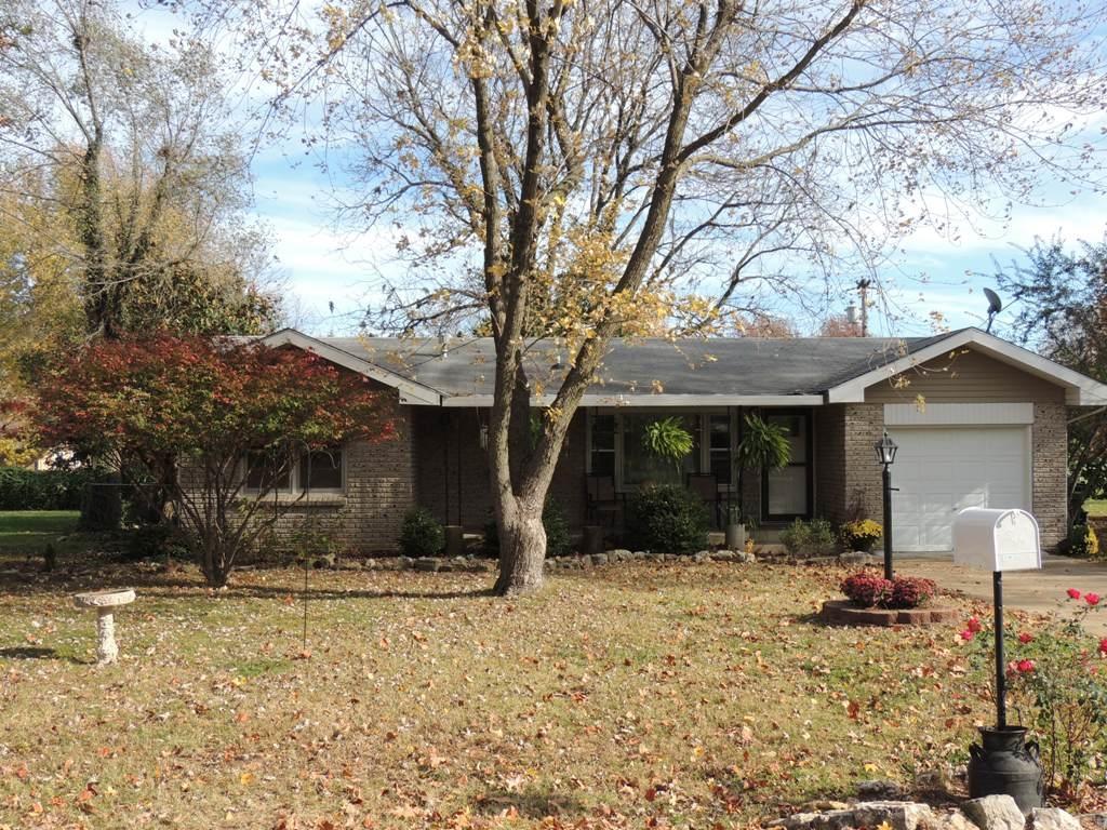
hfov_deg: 46.8
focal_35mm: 40
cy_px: 415
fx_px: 1279
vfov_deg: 36.0
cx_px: 554
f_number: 3.3
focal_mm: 7.1
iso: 100
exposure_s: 1/500
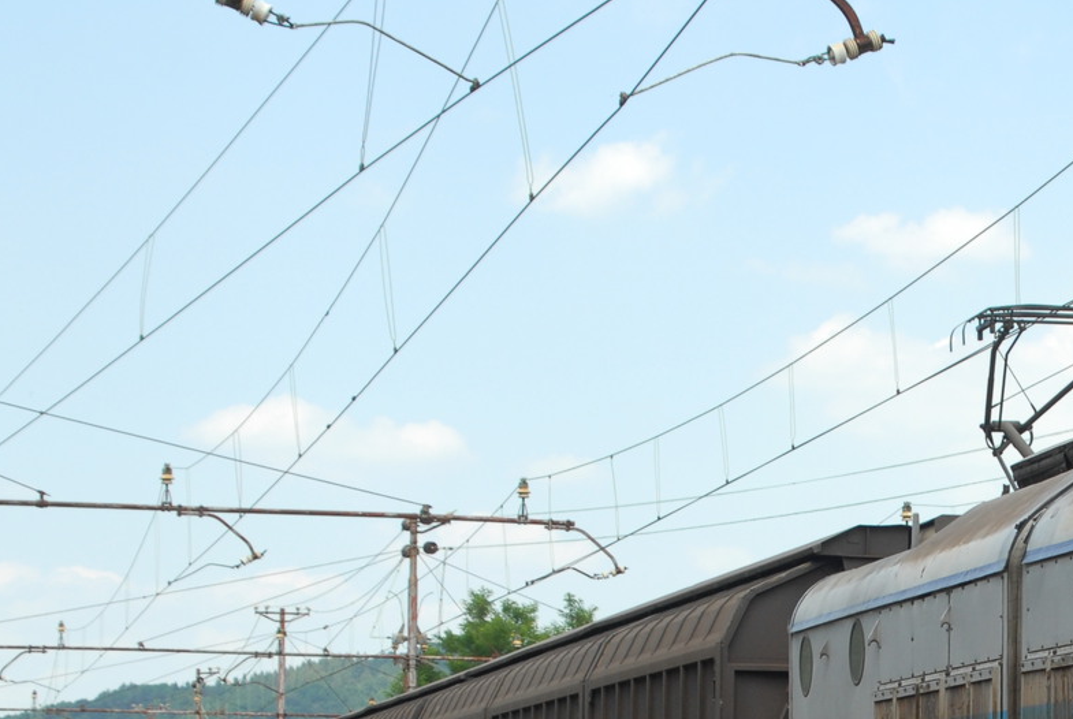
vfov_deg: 10.3
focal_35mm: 132
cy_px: 733
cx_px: 1189
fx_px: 3940
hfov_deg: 15.1
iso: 200
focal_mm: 36
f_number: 6.3
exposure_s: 1/250
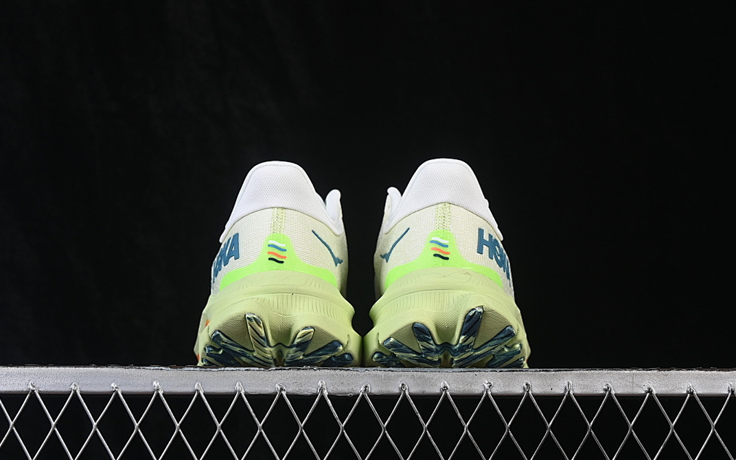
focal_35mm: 77
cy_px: 214
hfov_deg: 26.8
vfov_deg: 16.9
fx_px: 1544
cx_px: 366
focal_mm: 50
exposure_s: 1/80
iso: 160
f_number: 8
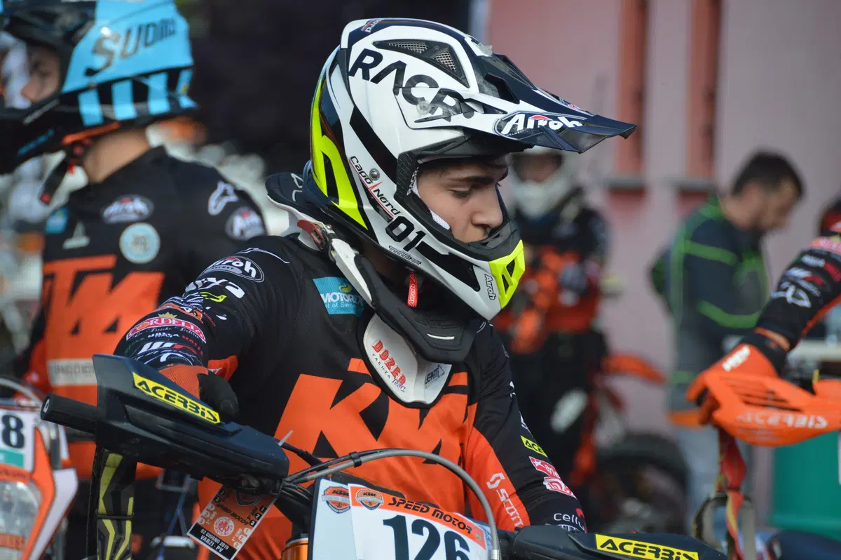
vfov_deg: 4.6
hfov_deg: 6.9
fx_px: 7002
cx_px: 420
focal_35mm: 300
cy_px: 280
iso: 400
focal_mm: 200
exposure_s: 1/640
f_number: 5.6
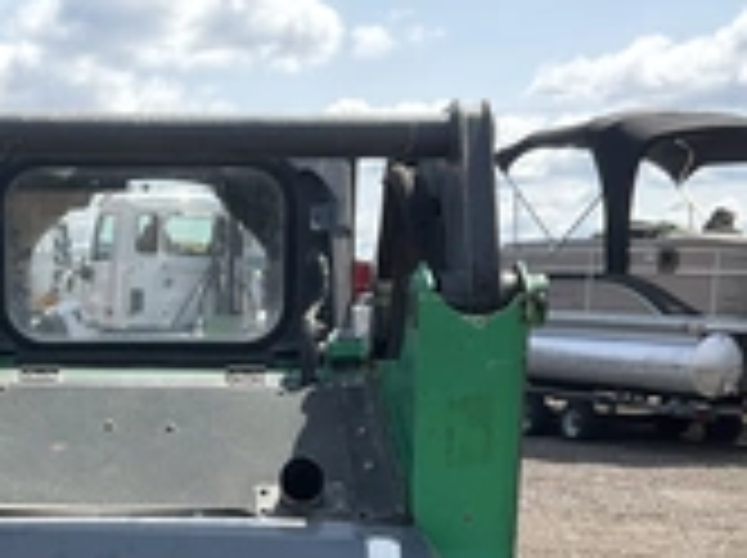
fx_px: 1508
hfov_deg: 27.4
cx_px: 176
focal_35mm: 70
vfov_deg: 20.3
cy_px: 558
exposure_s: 1/1311
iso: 25
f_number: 1.8
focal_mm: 3
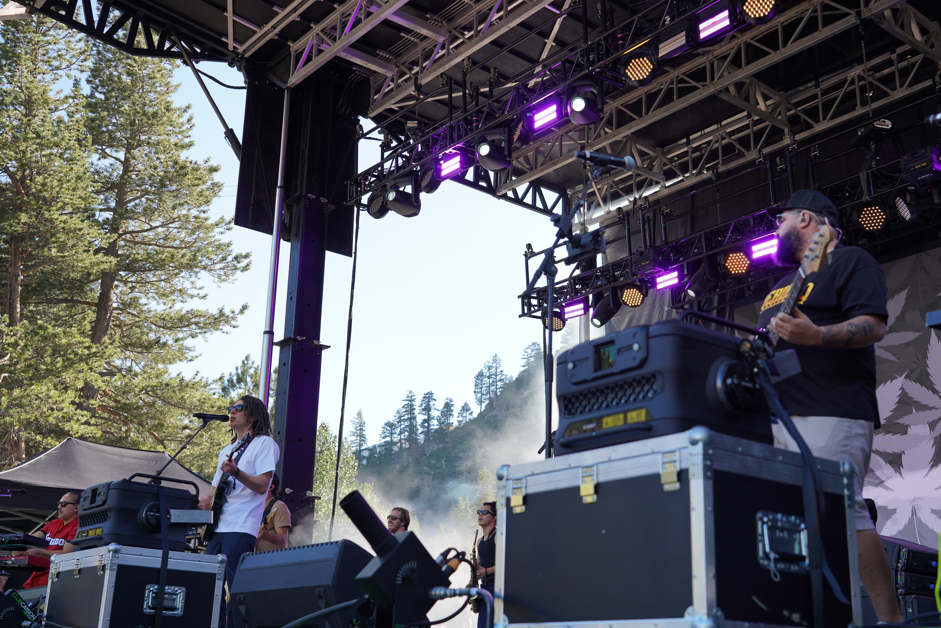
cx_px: 470
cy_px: 314
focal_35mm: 42
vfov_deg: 31.9
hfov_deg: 46.4
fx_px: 1098
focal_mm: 42
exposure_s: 1/125
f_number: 5.6
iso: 100
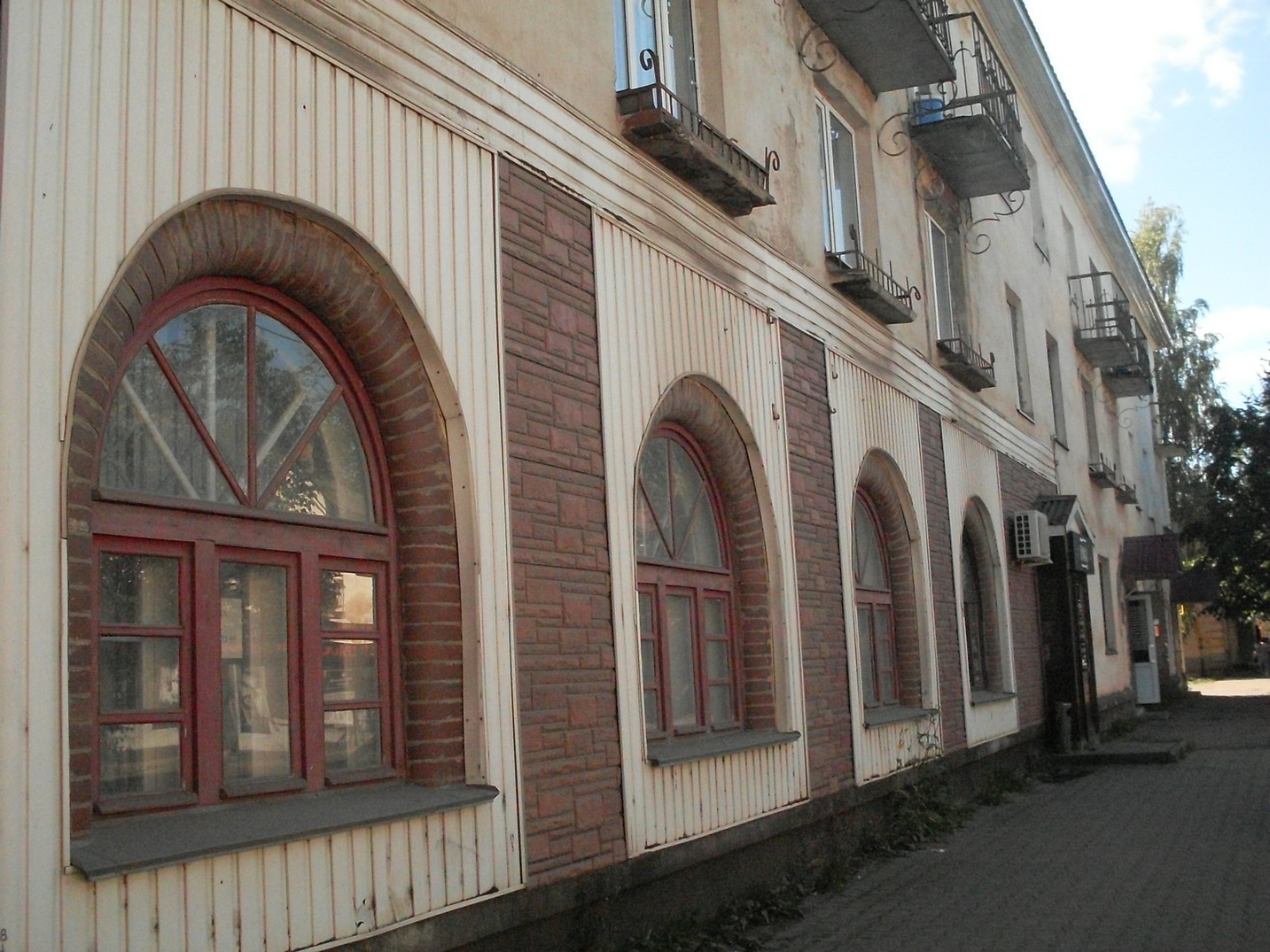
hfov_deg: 49.0
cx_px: 635
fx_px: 1394
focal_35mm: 38
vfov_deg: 37.7
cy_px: 476
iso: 400
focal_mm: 6.3
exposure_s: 1/350
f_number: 8.4
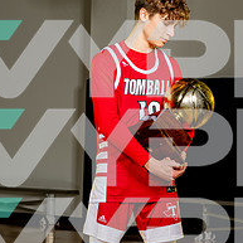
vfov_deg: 12.6
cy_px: 149
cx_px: 135
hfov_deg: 12.6
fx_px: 1104
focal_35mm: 139
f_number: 8
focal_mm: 70
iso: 100
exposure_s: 1/125
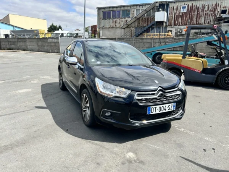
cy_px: 86
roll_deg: -0.1
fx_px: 172
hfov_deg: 67.3
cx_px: 114
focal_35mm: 26
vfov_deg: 53.1
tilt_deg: -11.1
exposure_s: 1/3257
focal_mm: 5.7
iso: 50
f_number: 1.5
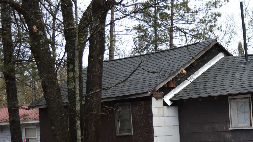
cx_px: 236
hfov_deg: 25.0
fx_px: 550
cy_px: 121
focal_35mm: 82
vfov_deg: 14.6
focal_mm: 26
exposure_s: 1/200
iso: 100
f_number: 4.5
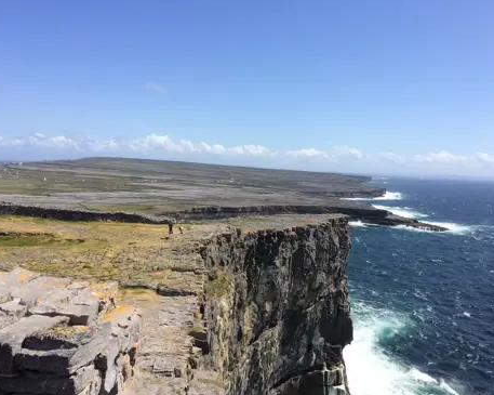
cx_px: 256
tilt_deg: -7.0
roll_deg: -0.6
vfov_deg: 47.1
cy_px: 201
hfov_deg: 57.2
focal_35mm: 31
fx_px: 453
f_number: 2.2
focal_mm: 4.15
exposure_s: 1/2740
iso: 32
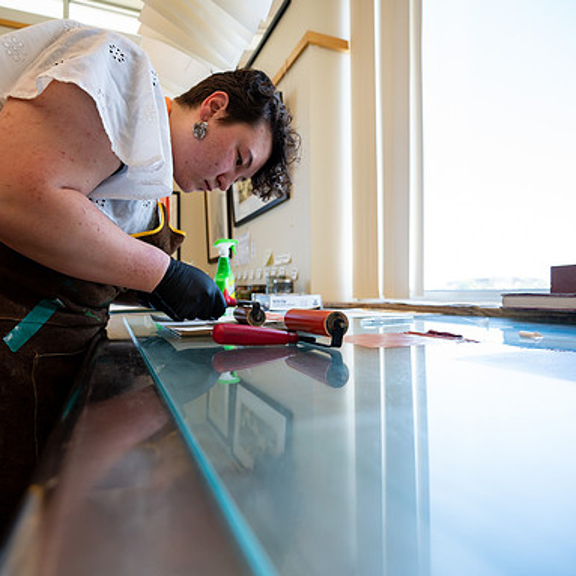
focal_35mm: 18
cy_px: 289
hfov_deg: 79.3
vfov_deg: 80.7
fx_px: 339
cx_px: 218
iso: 500
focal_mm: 14
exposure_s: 1/250
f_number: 4
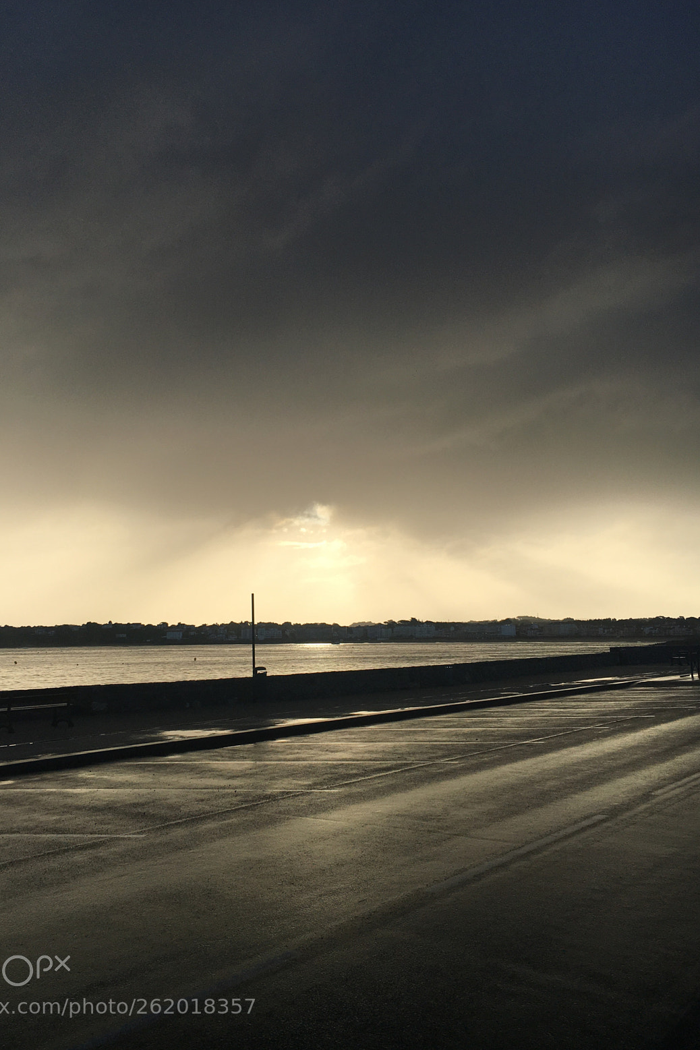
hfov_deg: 42.3
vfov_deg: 60.3
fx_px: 904
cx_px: 308
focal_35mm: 31
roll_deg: +1.1
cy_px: 520
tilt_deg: +7.3
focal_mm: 4.15
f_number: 2.2
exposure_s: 1/1538
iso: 25
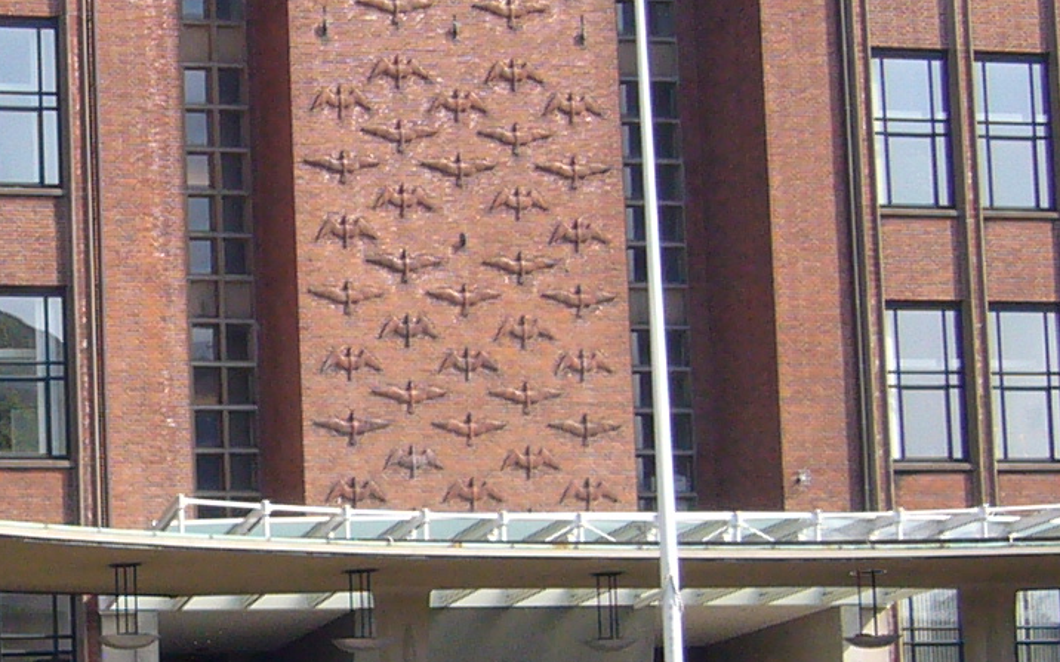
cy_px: 268
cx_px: 101
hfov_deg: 14.2
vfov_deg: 9.0
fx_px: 4216
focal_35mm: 146
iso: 80
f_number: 5.6
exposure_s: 1/200
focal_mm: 5.8
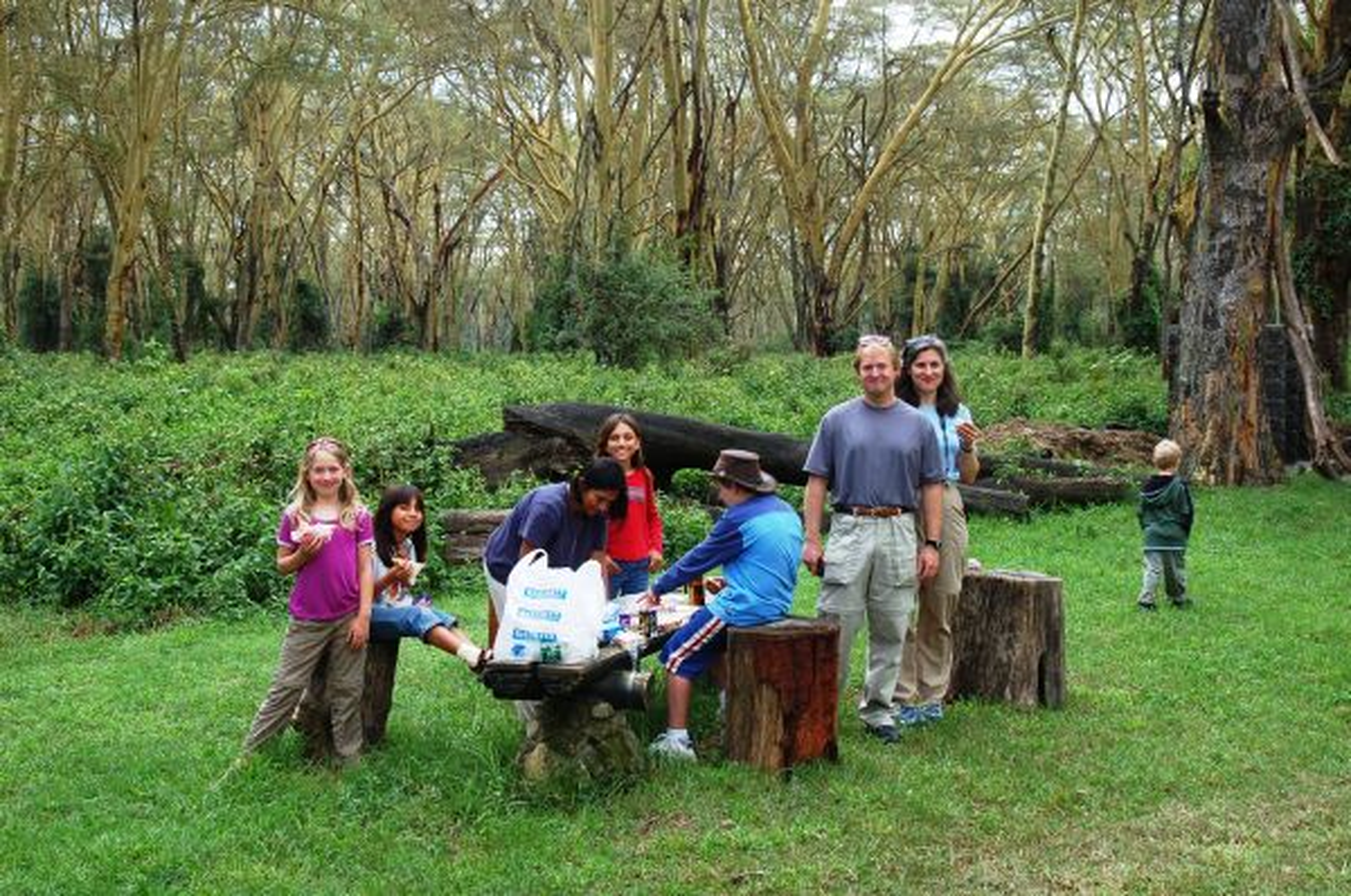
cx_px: 676
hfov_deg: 42.4
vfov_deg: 28.8
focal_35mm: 46
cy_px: 448
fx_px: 1742
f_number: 5.6
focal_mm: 31
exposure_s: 1/125
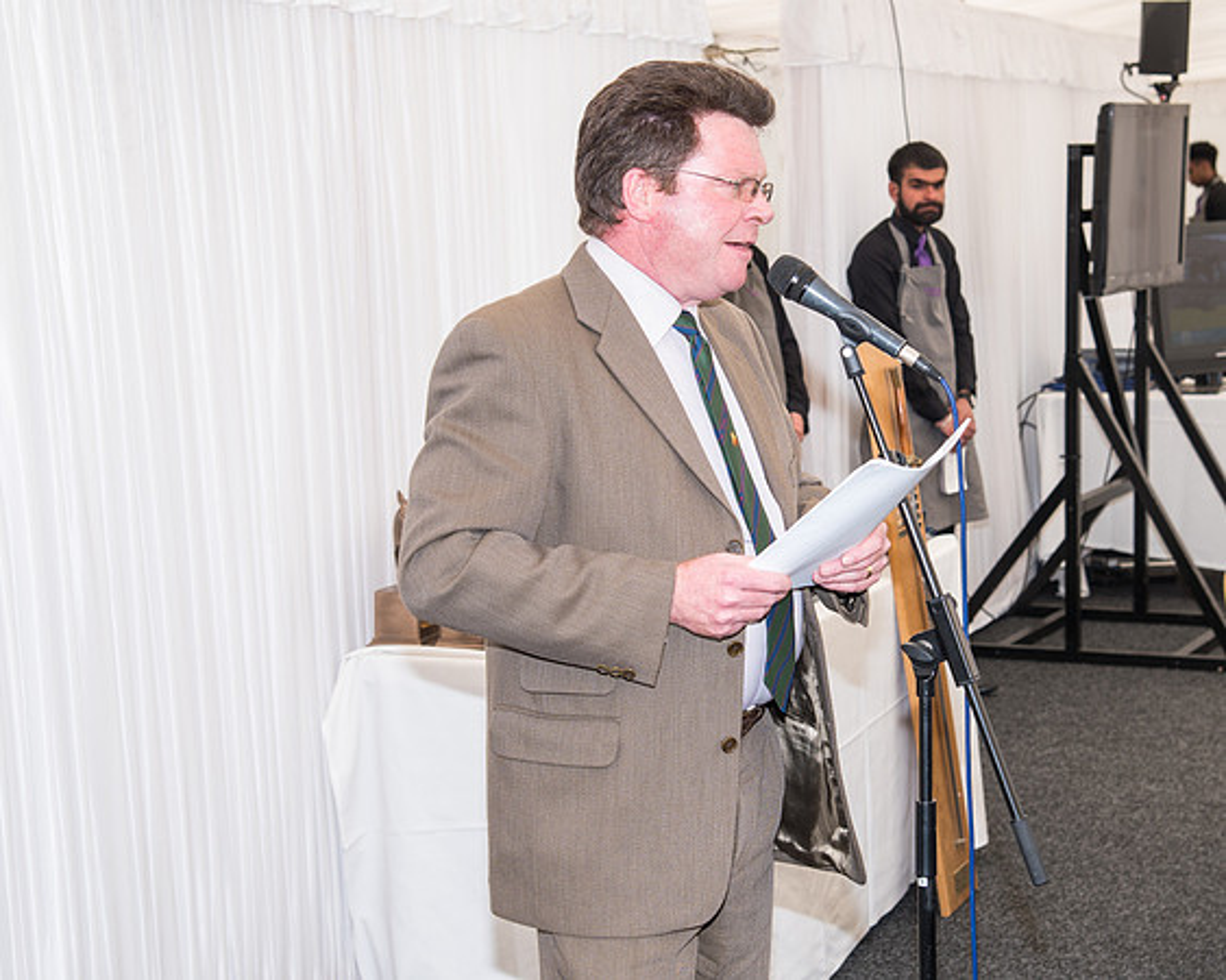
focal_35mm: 77
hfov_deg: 24.6
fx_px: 2809
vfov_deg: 19.8
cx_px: 666
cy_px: 480
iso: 200
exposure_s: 1/60
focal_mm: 55
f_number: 5
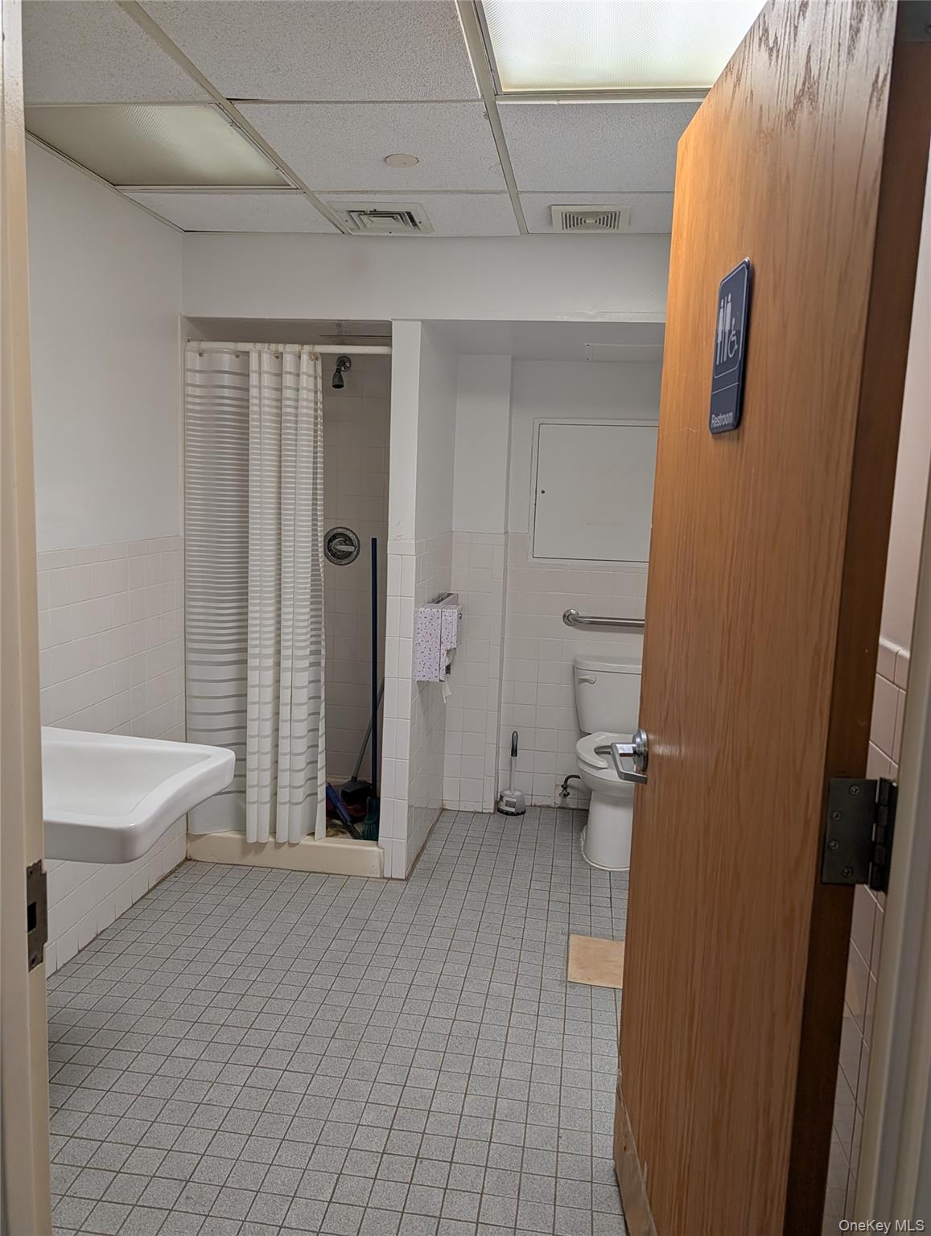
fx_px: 858
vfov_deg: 71.5
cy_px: 618
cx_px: 466
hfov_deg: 56.9
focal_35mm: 24
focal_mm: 6.9
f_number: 1.68
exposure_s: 1/120
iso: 25
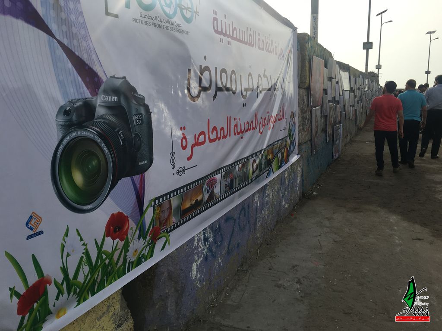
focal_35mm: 29
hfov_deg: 61.7
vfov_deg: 48.2
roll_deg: +2.3
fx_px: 370
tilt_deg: -7.0
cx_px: 221
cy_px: 166
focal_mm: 4.15
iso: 25
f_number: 2.2
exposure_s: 1/1261
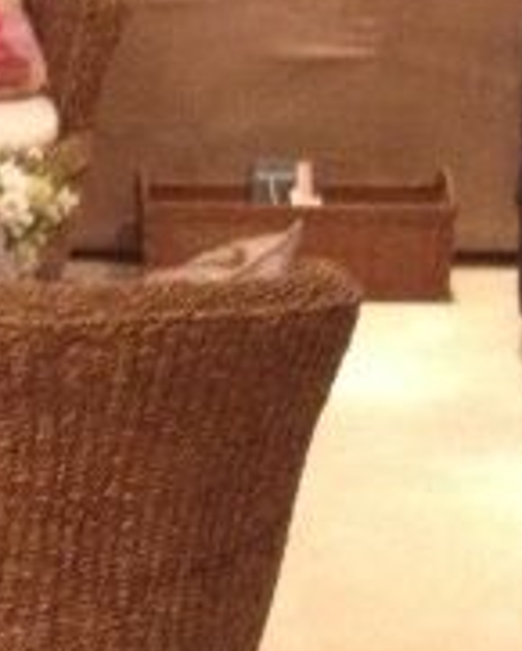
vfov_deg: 9.9
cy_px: -83
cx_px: 0
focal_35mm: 193
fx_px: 3724
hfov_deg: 8.0
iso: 400
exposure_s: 1/17
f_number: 2.4
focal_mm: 4.28
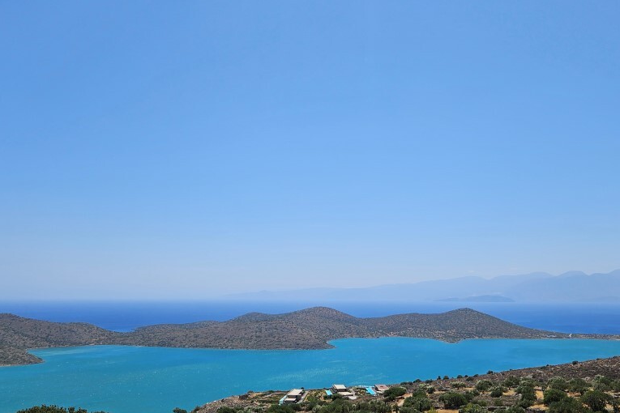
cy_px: 270
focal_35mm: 32
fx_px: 551
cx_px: 336
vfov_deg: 40.7
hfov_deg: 58.6
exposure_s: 1/3758
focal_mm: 5.4
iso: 25
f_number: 1.8
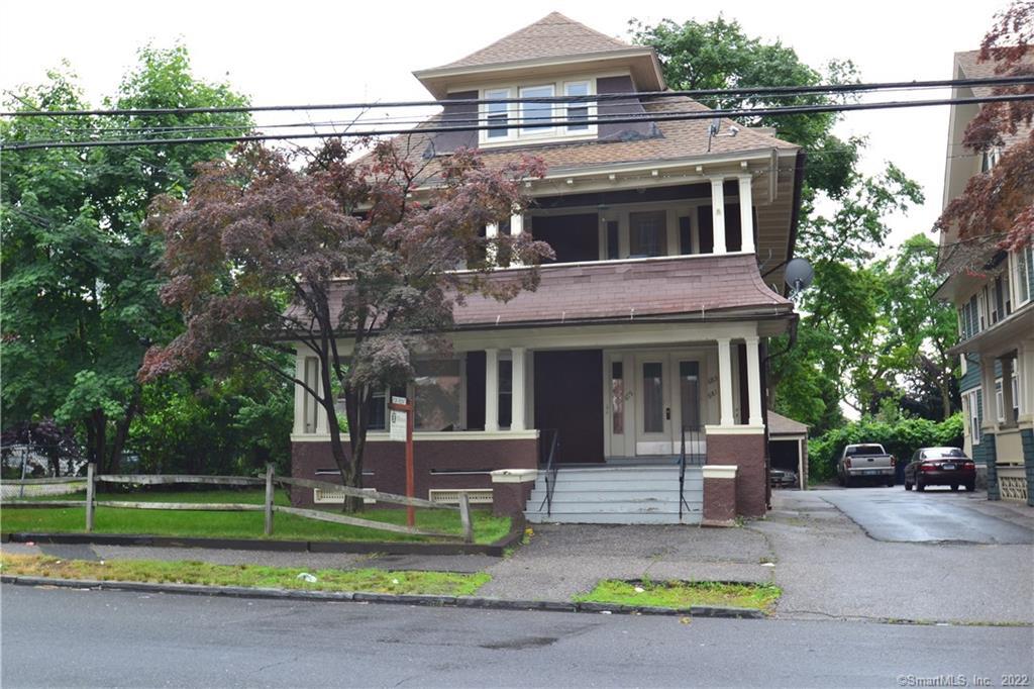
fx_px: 947
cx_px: 517
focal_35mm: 33
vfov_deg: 39.9
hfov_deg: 57.2
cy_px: 344
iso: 400
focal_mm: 22
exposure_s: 1/125
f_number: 9
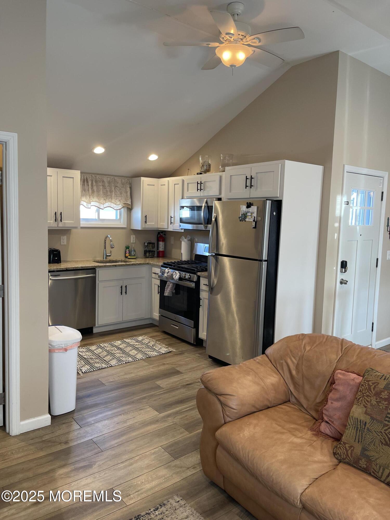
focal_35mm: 25
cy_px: 260
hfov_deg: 54.9
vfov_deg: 69.4
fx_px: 376
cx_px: 195
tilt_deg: -5.7
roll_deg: -2.1
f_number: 1.6
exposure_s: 1/60
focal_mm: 5.1
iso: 80
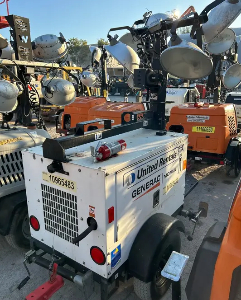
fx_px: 249
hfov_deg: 51.6
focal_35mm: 28
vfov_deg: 62.2
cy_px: 145
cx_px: 121
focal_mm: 5.7
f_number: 1.5
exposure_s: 1/1124
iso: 50
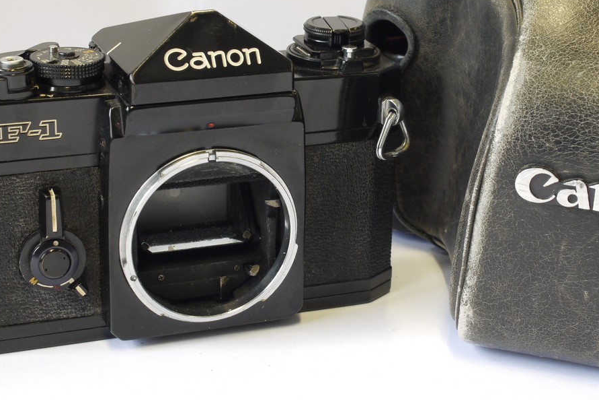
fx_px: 1398
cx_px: 297
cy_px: 175
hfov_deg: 24.2
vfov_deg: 16.3
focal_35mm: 84
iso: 400
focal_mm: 30
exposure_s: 1/20
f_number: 8
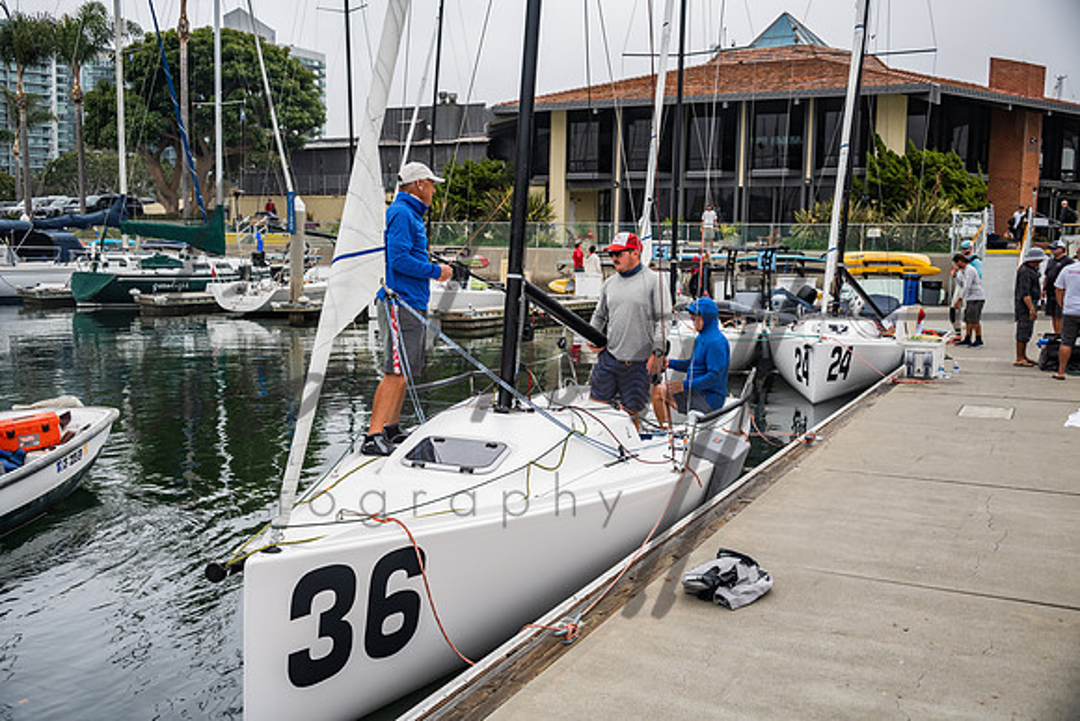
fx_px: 1045
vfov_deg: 38.0
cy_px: 361
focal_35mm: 35
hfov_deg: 54.6
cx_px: 523
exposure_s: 1/1000
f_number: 4.8
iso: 400
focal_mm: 33
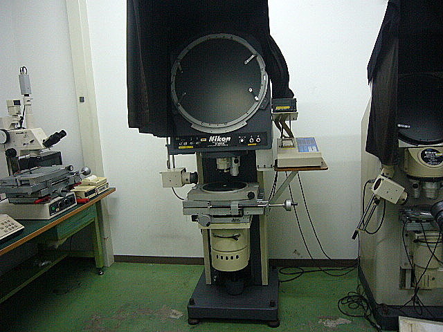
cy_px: 166
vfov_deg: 49.7
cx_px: 222
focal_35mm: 28
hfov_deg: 63.4
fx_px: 358
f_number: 2.8
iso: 200
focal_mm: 4.6
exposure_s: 1/13
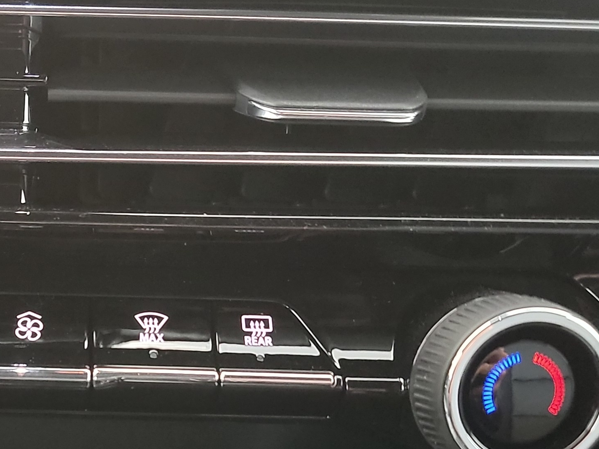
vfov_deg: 21.4
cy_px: 453
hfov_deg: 27.4
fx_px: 1142
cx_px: -21
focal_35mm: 66
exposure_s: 1/9.99
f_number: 1.8
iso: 400
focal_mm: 6.7
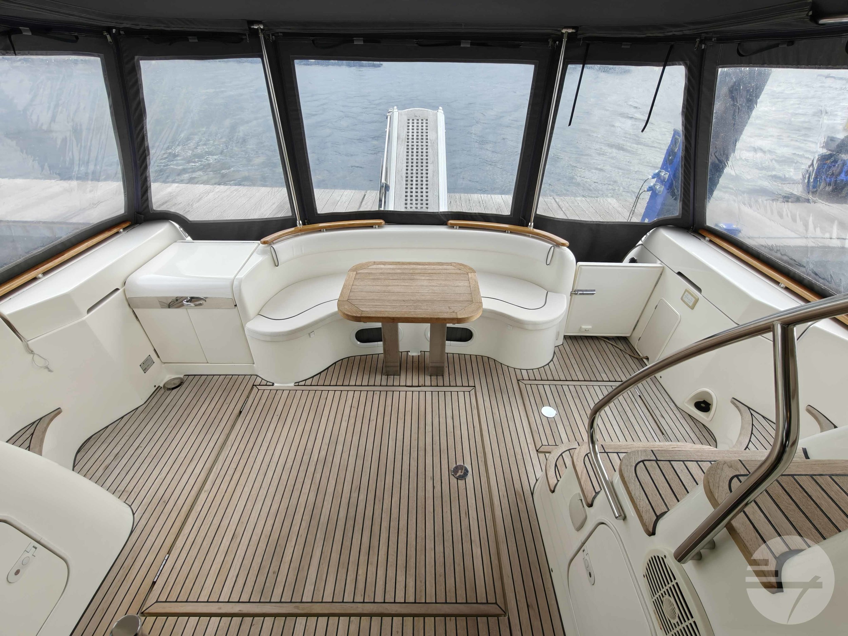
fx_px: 367
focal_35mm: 15
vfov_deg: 81.7
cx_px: 424
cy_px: 318
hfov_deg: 98.2
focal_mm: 2.3
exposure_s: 1/250
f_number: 2
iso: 400
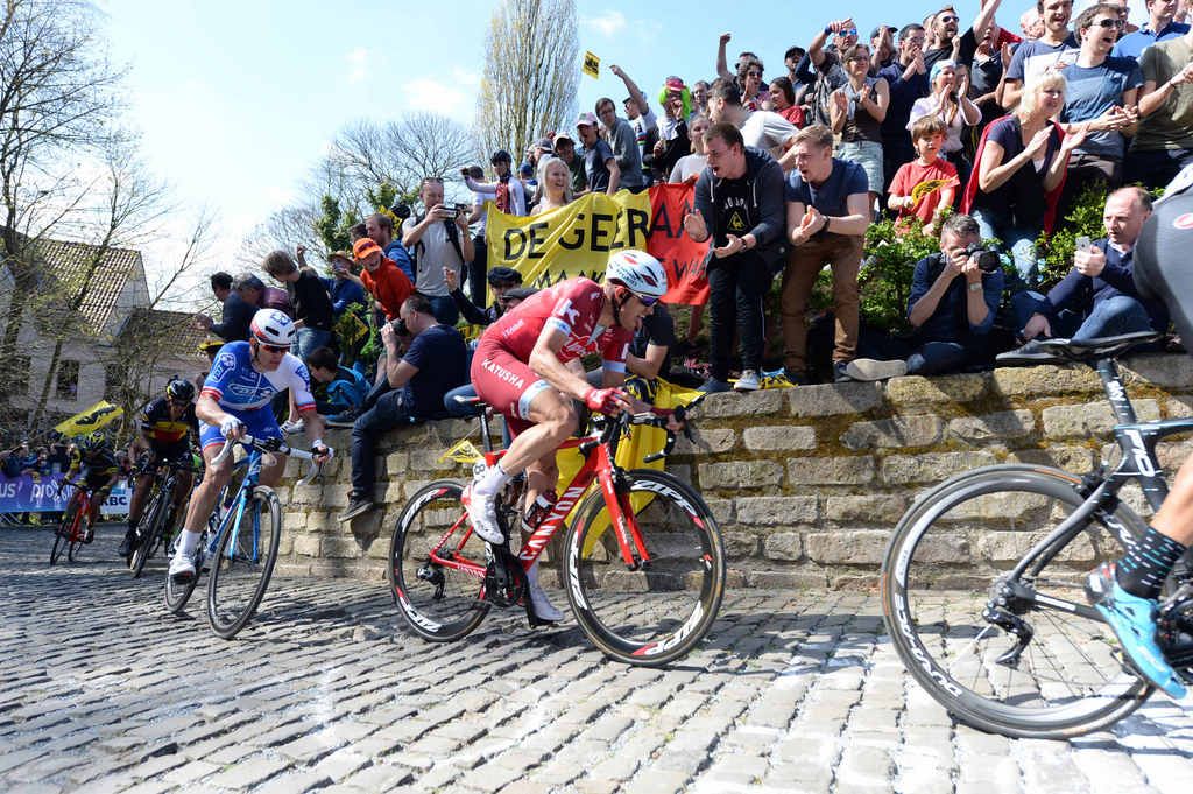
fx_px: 795
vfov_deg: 53.1
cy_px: 397
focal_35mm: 24
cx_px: 596
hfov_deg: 73.8
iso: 400
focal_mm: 24
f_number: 5
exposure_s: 1/1000
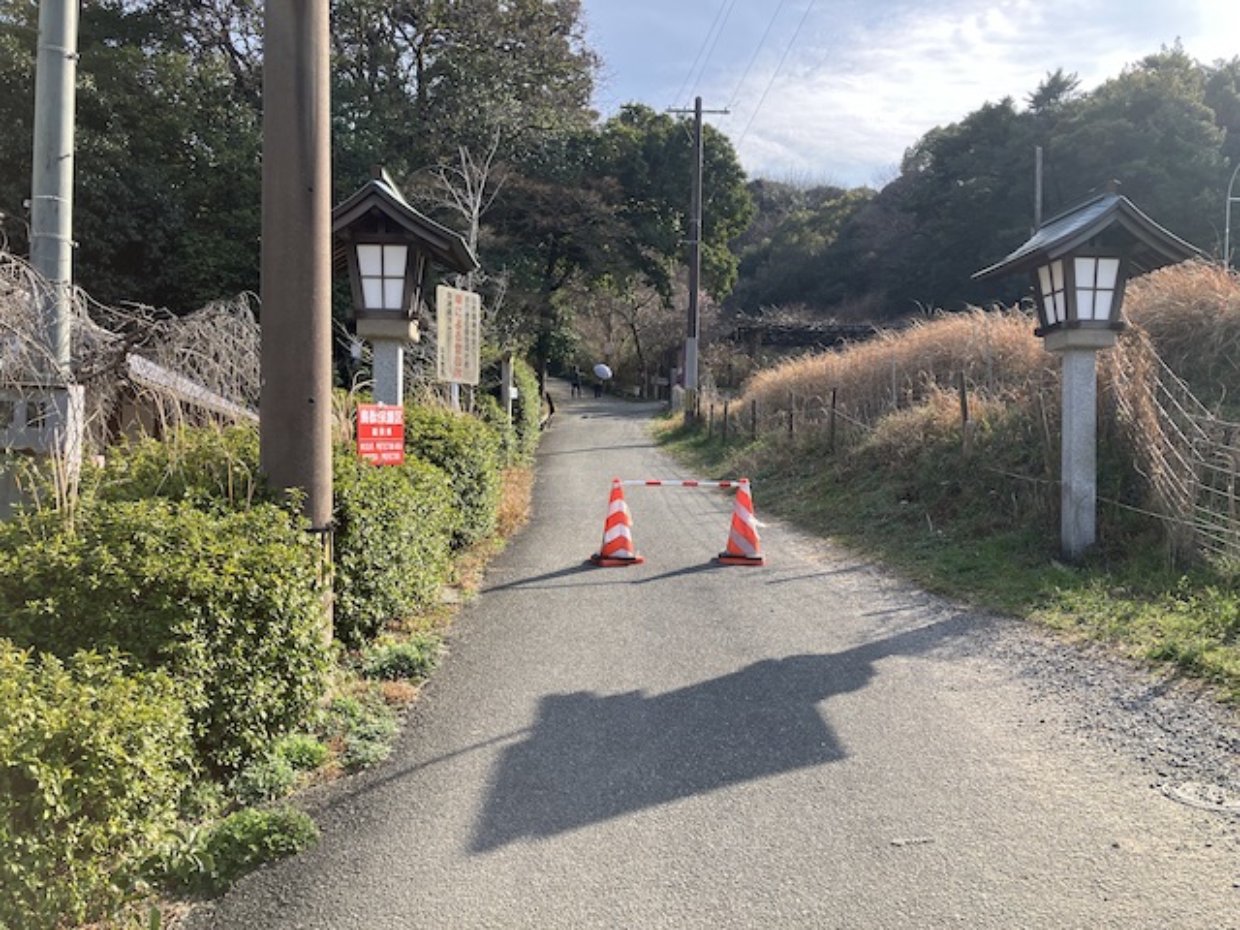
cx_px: 620
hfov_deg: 63.4
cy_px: 465
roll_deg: -1.1
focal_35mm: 28
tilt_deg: +1.7
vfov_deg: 49.7
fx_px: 1003
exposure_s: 1/823
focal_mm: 3.99
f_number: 1.8
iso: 32
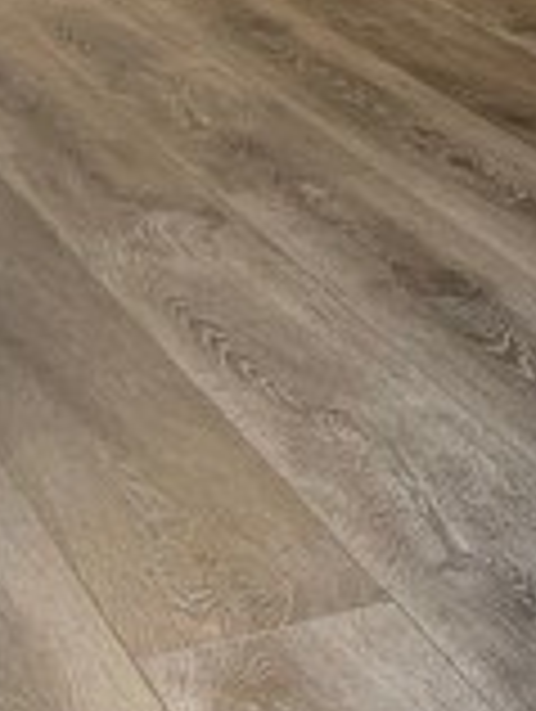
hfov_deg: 14.1
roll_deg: -0.3
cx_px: 198
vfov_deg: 17.9
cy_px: -104
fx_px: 2162
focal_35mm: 105
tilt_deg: -11.1
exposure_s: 1/60
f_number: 1.8
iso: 160
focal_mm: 4.25
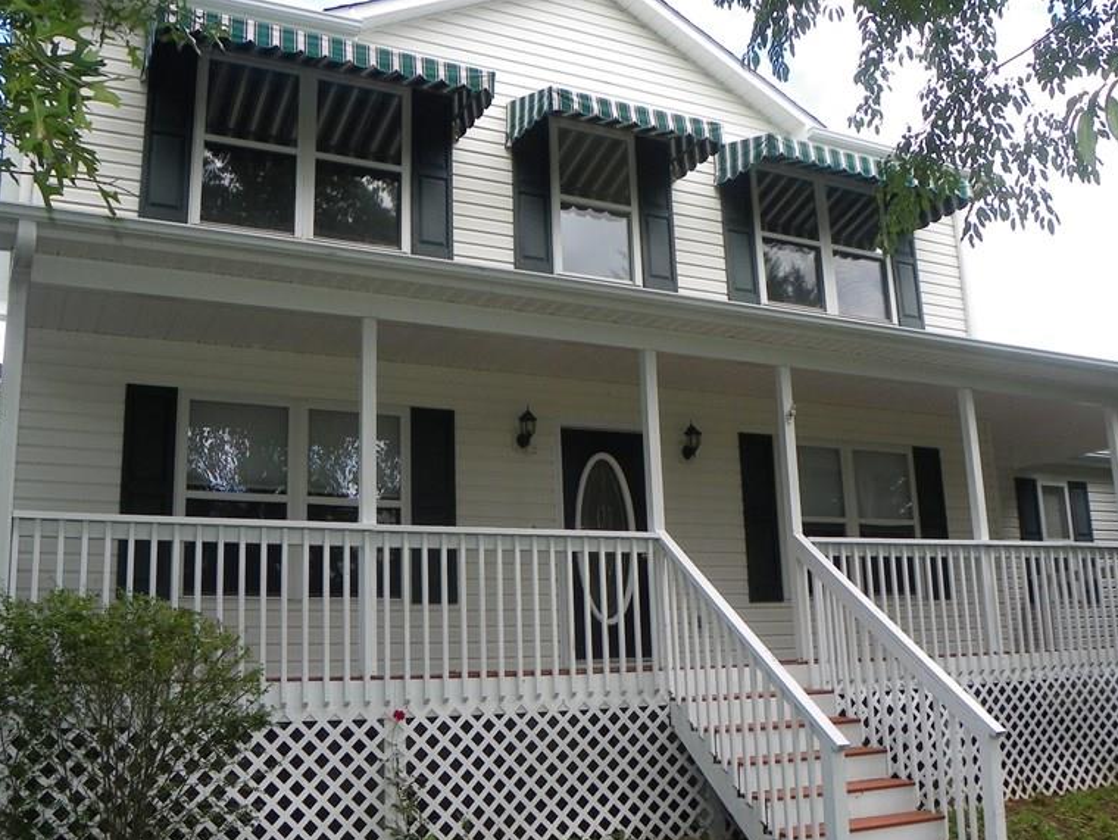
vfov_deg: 40.7
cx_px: 583
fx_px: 1131
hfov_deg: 52.6
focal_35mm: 35
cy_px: 422
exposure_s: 1/160
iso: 64
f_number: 4
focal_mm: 4.6
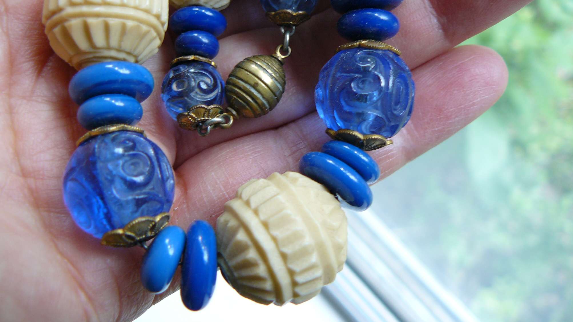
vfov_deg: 29.5
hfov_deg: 50.5
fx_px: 608
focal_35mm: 40
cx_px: 283
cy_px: 104
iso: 100
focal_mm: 6
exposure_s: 1/30
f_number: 2.8
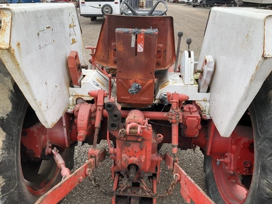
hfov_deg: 61.7
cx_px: 136
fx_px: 228
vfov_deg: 48.2
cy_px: 102
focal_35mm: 29
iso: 25
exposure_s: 1/574
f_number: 1.8
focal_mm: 3
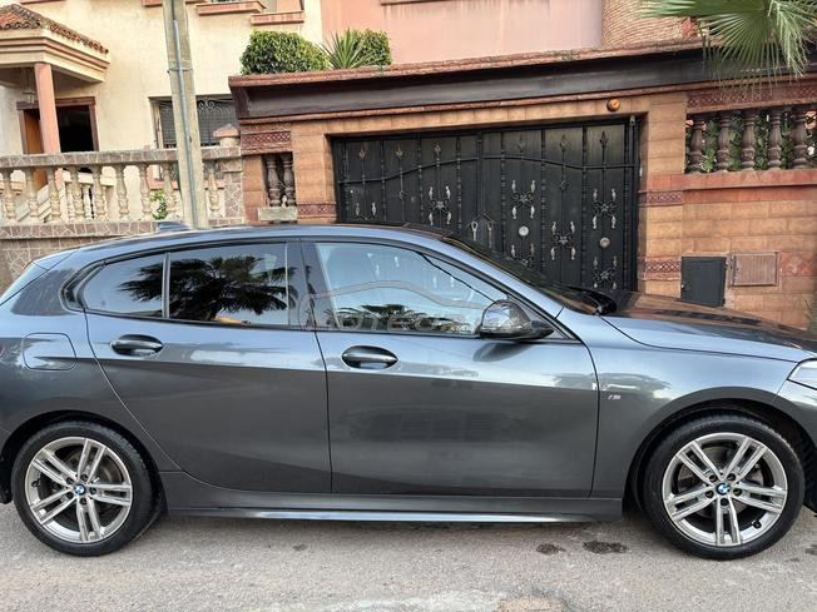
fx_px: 614
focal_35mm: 26
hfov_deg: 67.3
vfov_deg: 53.1
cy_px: 306
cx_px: 408
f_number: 1.6
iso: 125
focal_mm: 5.96
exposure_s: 1/93
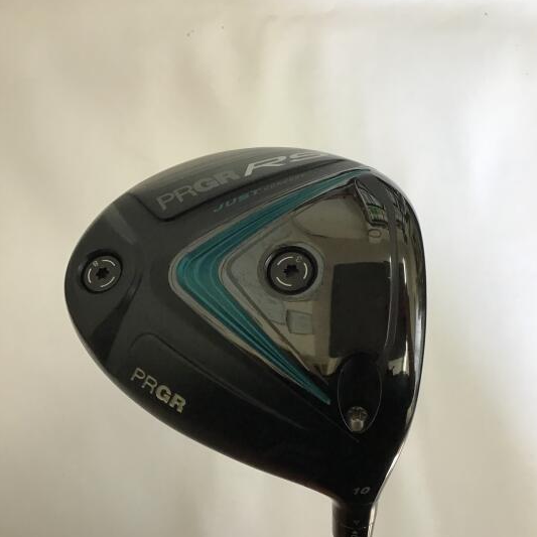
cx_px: 270
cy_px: 309
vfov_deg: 44.8
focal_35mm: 37
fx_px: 649
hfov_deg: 44.9
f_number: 2.4
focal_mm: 3.3
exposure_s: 1/33
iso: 50
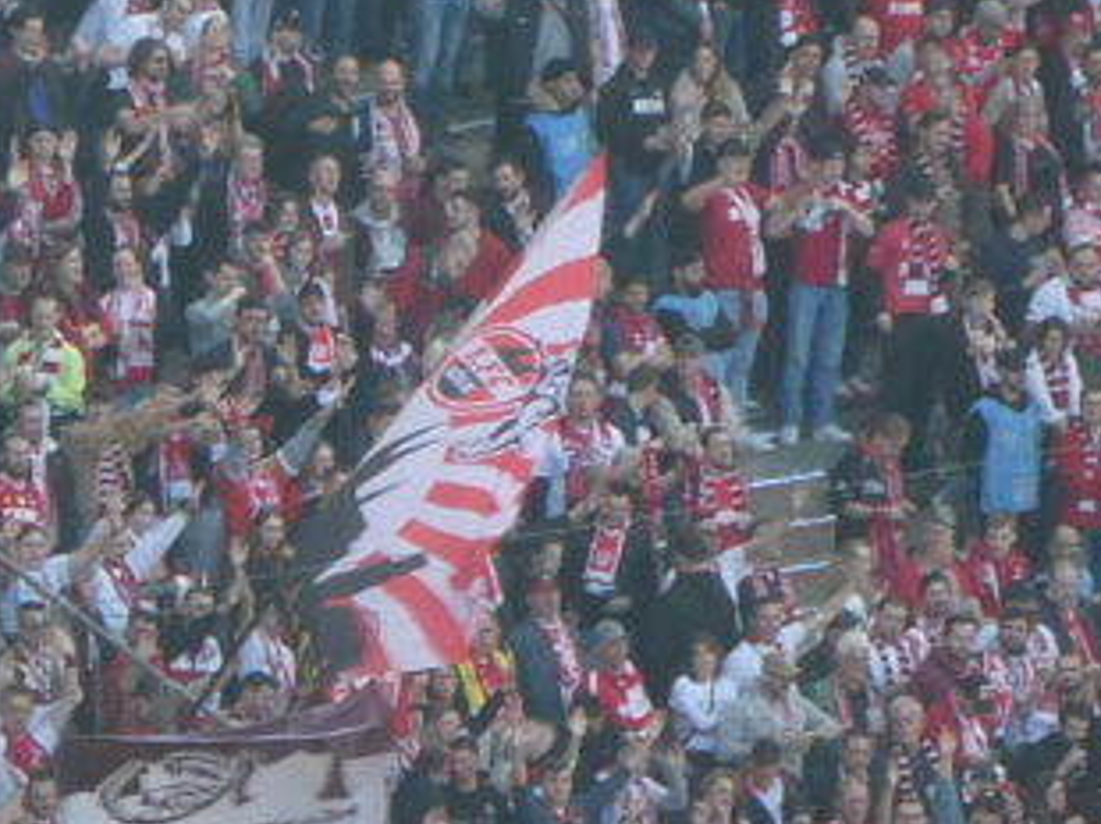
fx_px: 22152
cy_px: 1914
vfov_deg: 2.1
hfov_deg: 2.8
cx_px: -1204
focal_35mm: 697
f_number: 5.3
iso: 125
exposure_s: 1/80
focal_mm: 24.2
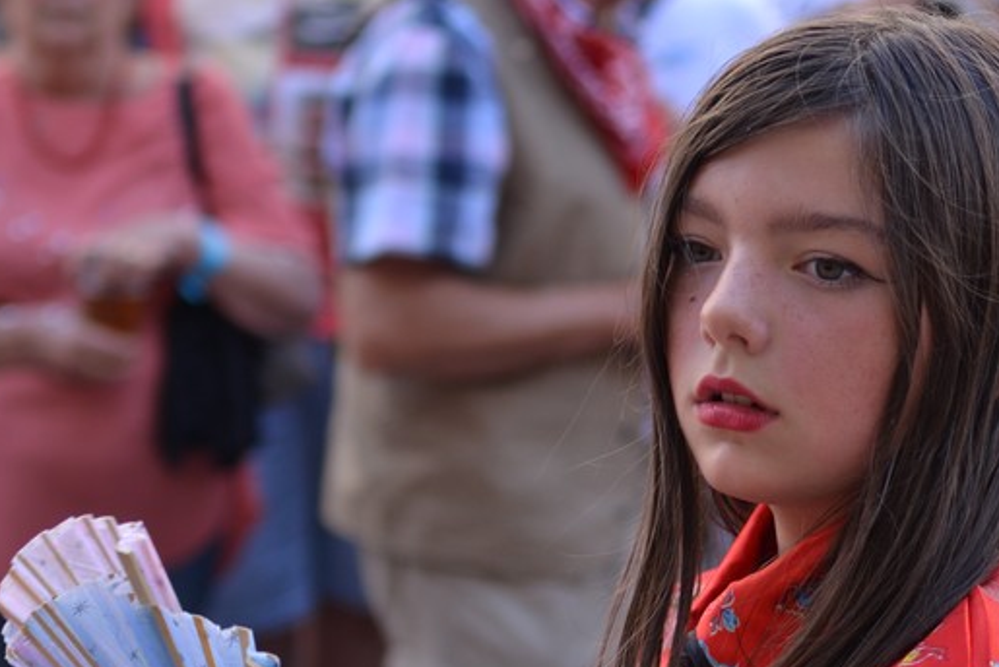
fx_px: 4137
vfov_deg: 9.2
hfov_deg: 13.7
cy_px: 379
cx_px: 844
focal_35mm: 149
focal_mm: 50
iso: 100
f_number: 2.8
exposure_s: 1/200
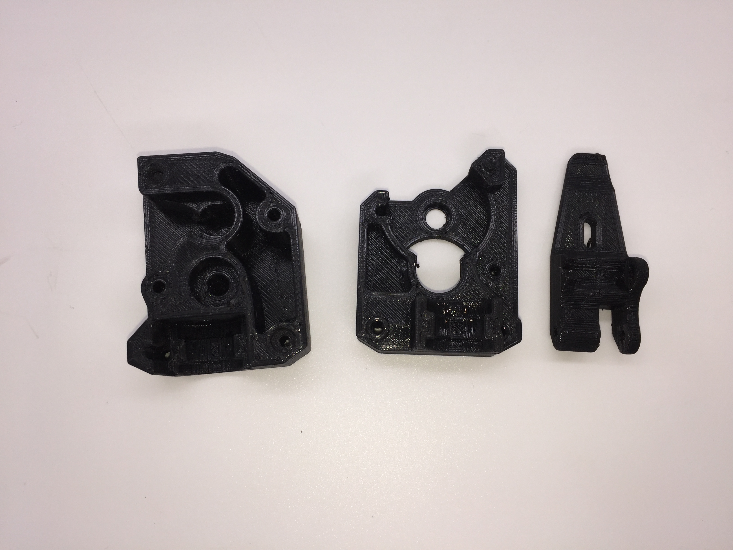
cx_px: 366
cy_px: 275
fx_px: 614
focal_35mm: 29
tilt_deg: -83.0
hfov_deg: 61.7
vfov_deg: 48.2
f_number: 2.2
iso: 32
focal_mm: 4.15
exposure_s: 1/1163
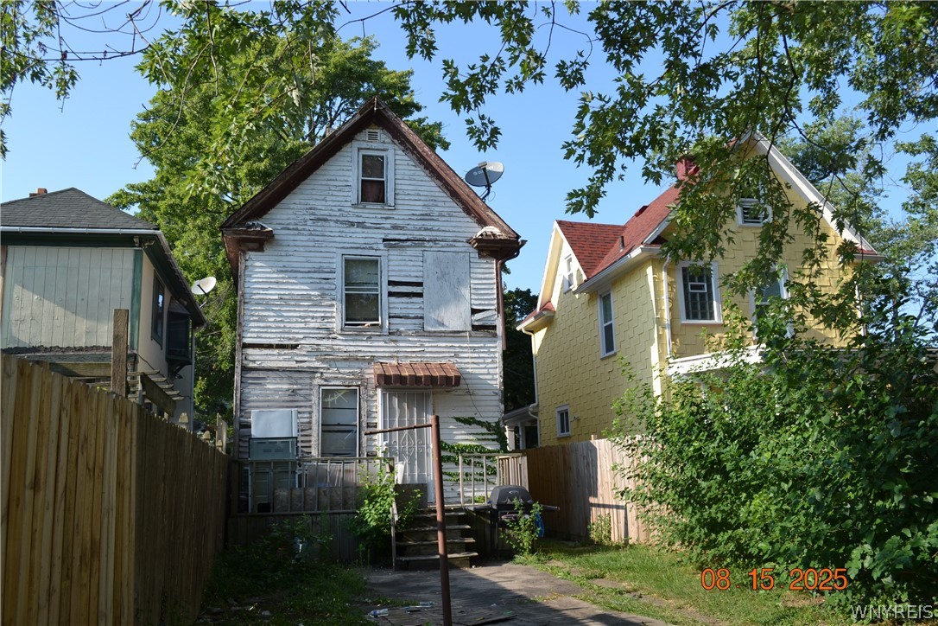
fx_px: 782
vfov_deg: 43.6
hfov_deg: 61.9
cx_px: 469
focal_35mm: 30
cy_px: 313
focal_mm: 20
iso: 100
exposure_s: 1/200
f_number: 7.1
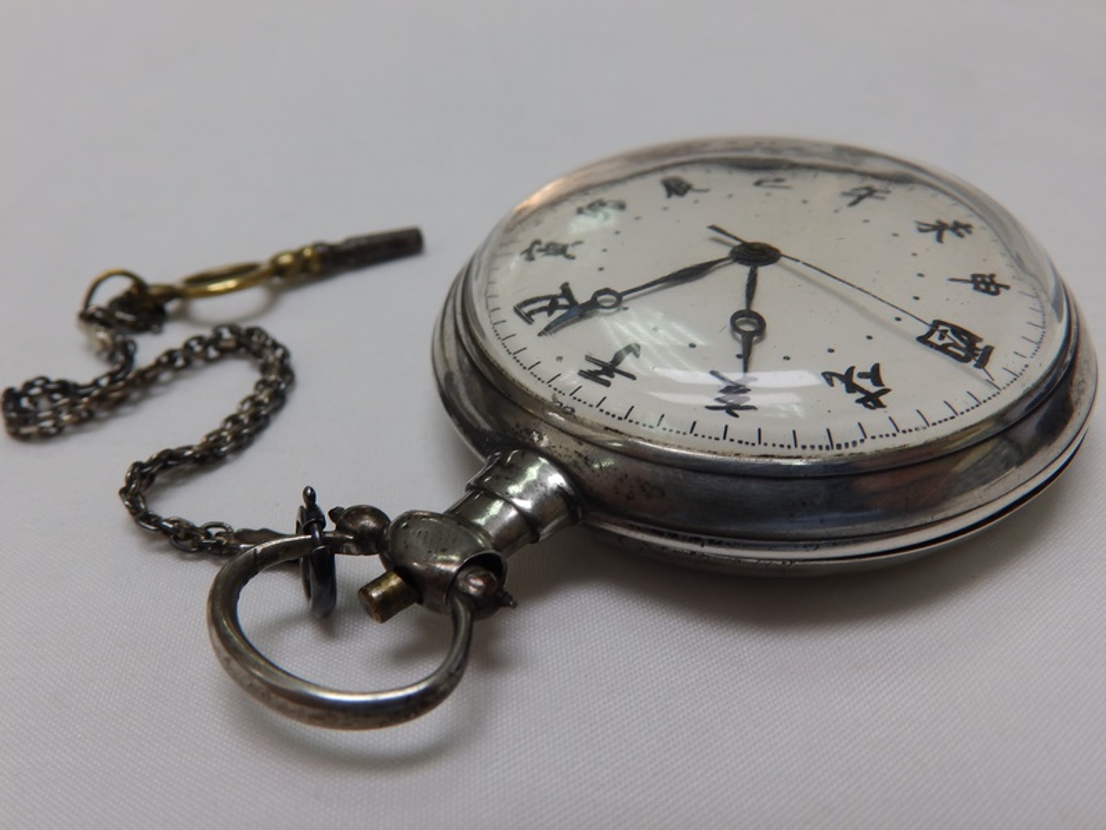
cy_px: 415
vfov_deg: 44.2
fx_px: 1022
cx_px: 553
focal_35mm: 32
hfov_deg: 56.8
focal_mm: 5.7
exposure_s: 1/30
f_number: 3.7
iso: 80
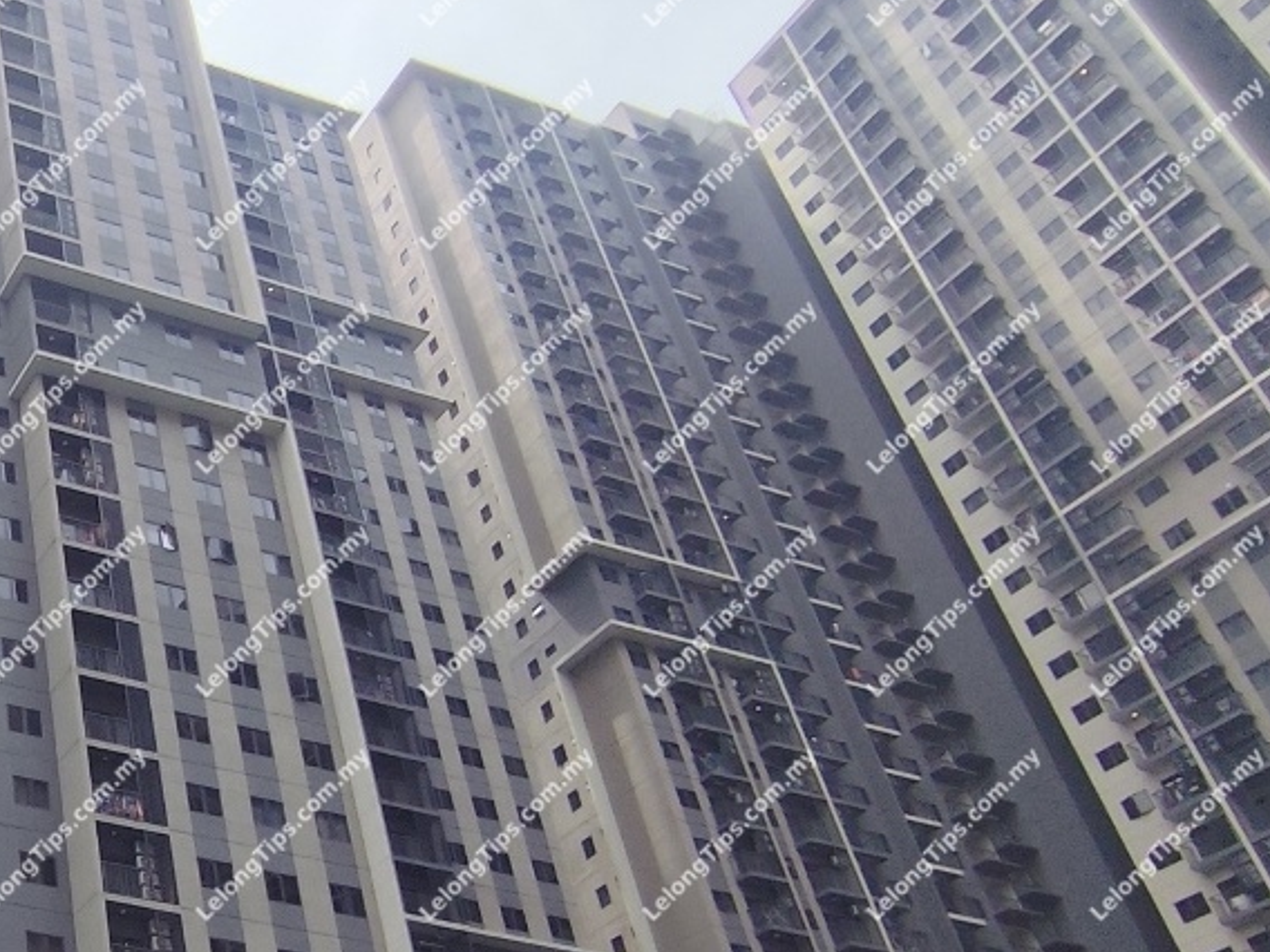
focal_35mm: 43
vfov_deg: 33.2
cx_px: -136
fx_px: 1578
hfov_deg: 36.8
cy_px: 660
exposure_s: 1/2247
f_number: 2.2
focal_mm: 1.65
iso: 50
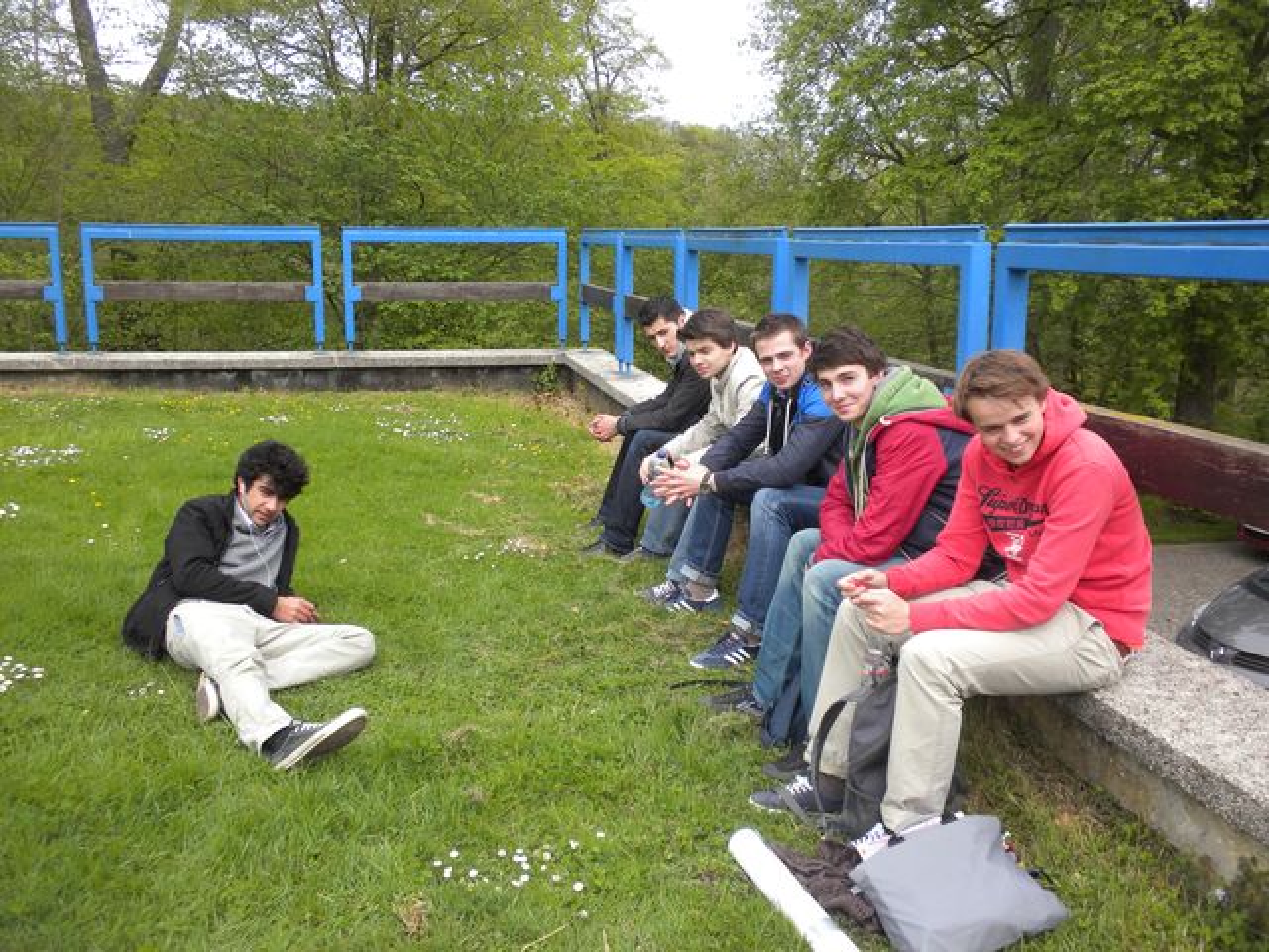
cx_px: 634
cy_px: 476
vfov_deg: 38.7
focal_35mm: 37
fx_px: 1356
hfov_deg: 50.1
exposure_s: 1/232
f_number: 3.5
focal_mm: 6.6
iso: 64
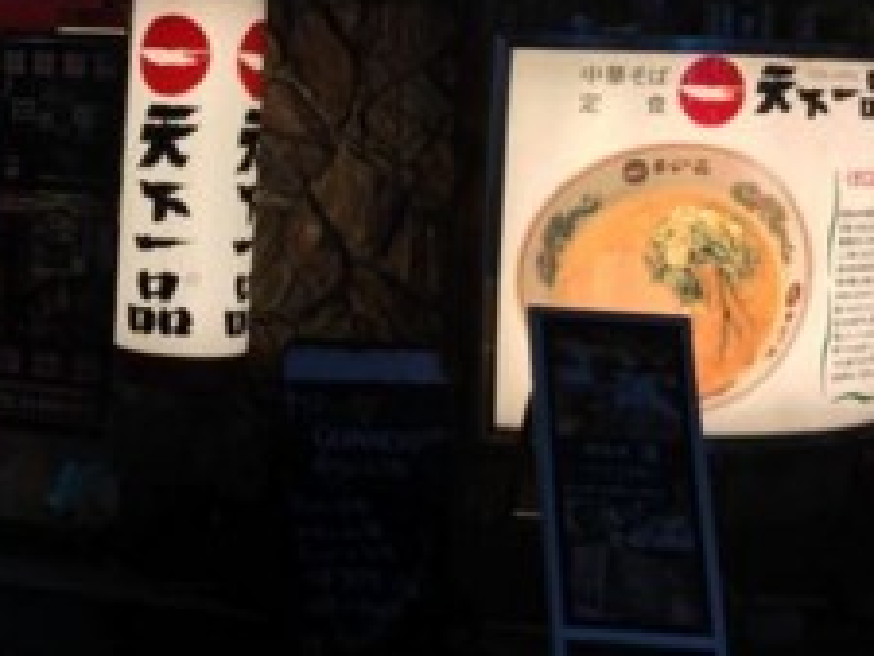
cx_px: 85
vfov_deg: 25.0
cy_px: 179
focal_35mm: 58
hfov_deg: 31.6
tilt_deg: -0.2
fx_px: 1465
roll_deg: -2.1
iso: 32
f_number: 2.2
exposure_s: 1/60
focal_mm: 4.15
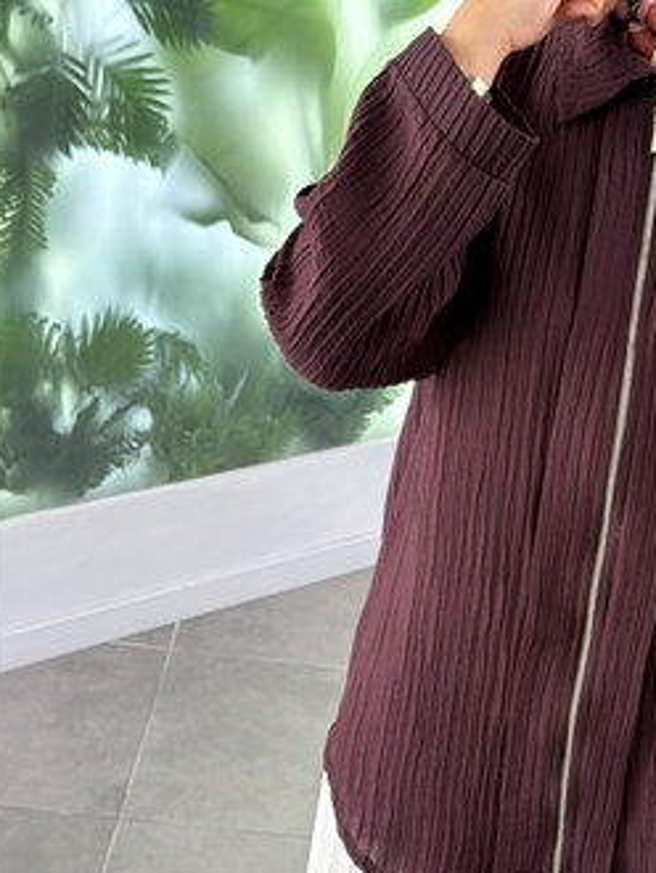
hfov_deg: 24.4
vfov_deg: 32.1
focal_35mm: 60
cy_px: 525
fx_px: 1514
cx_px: 397
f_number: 1.78
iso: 64
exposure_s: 1/132
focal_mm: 6.76
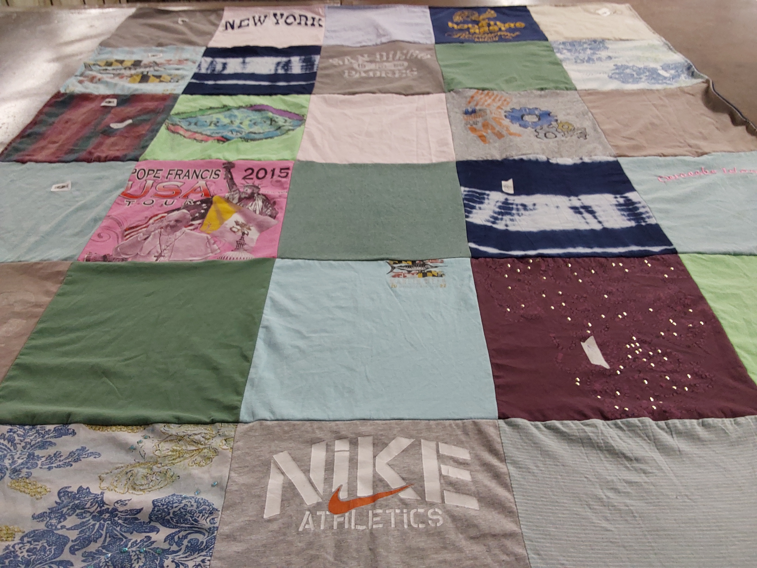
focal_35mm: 28
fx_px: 612
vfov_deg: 49.7
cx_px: 378
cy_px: 284
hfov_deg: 63.4
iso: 100
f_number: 1.9
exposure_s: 1/60
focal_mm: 2.91
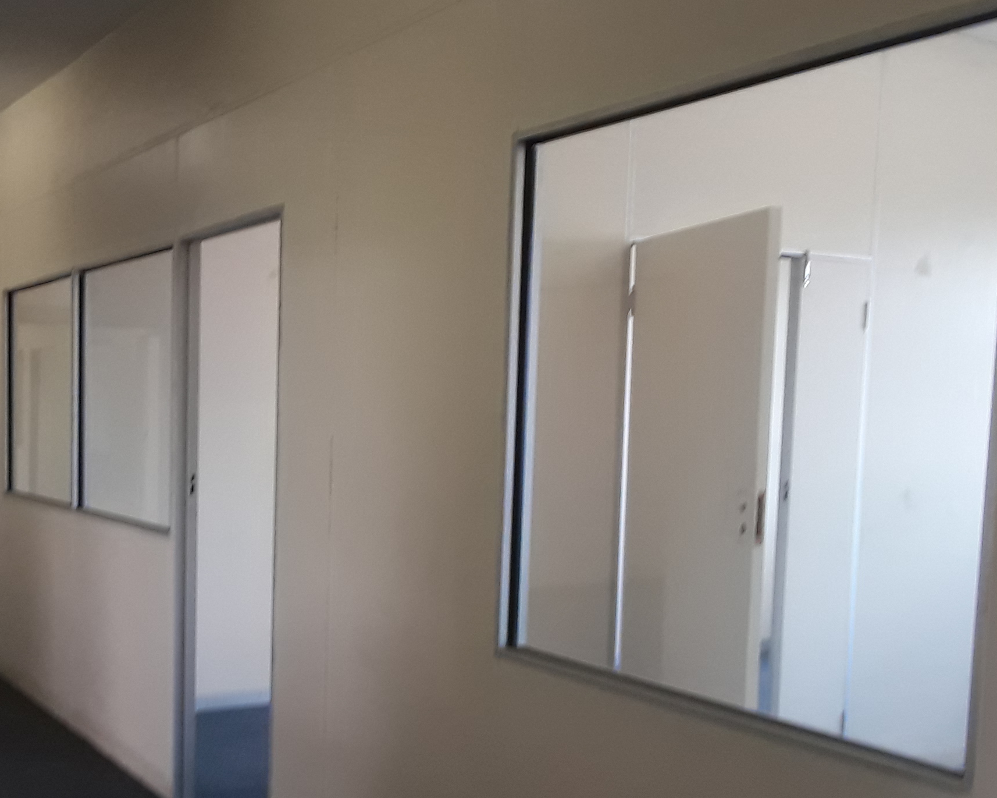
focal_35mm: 44
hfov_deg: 41.4
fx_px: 1298
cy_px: 514
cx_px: 321
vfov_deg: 33.9
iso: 80
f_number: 1.9
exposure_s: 1/50
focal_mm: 2.2
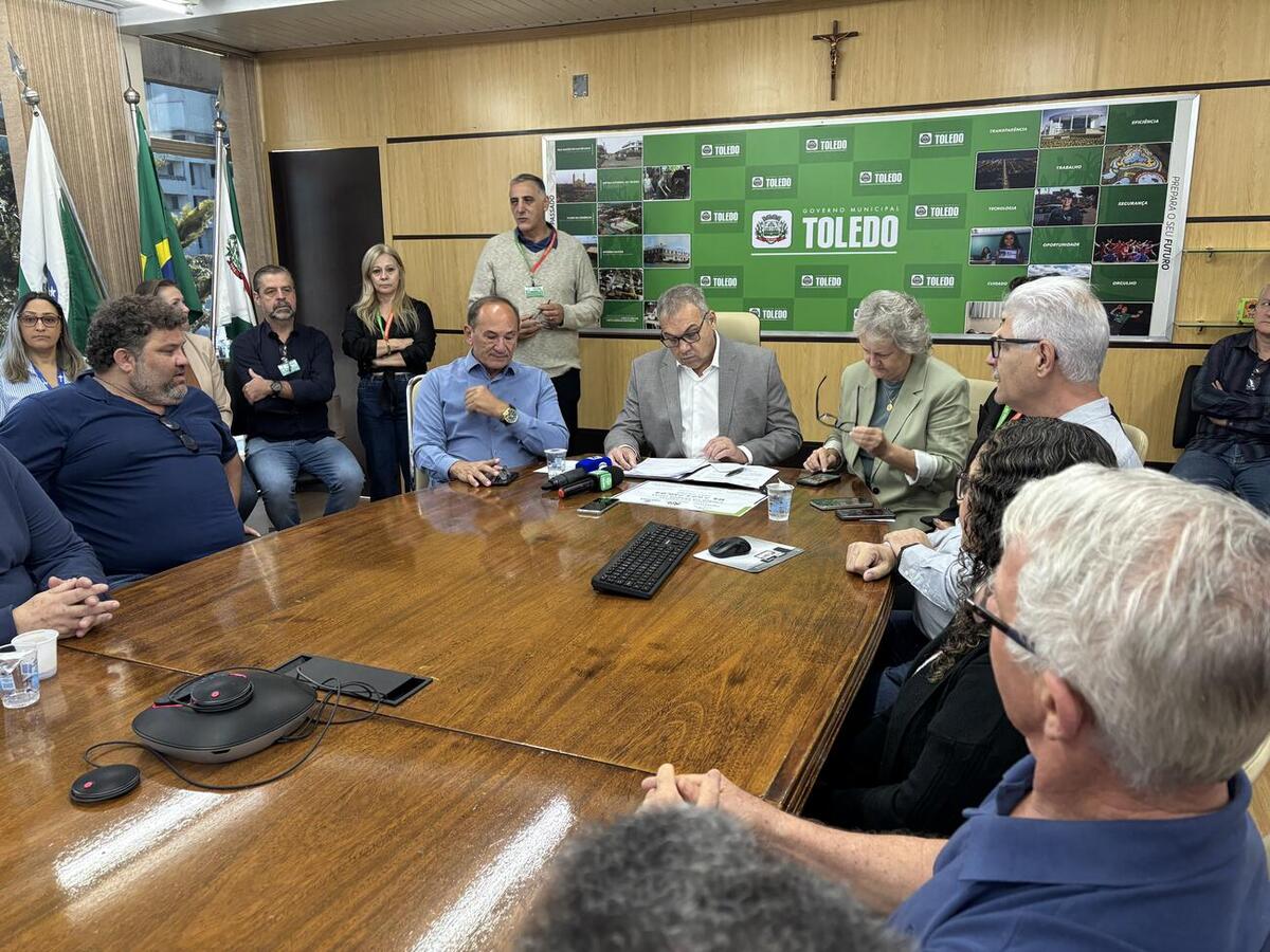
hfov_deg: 67.3
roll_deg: +0.5
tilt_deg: -14.0
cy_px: 476
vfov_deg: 53.1
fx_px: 954
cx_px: 635
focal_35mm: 26
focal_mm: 5.96
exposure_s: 1/60
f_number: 1.6
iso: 250
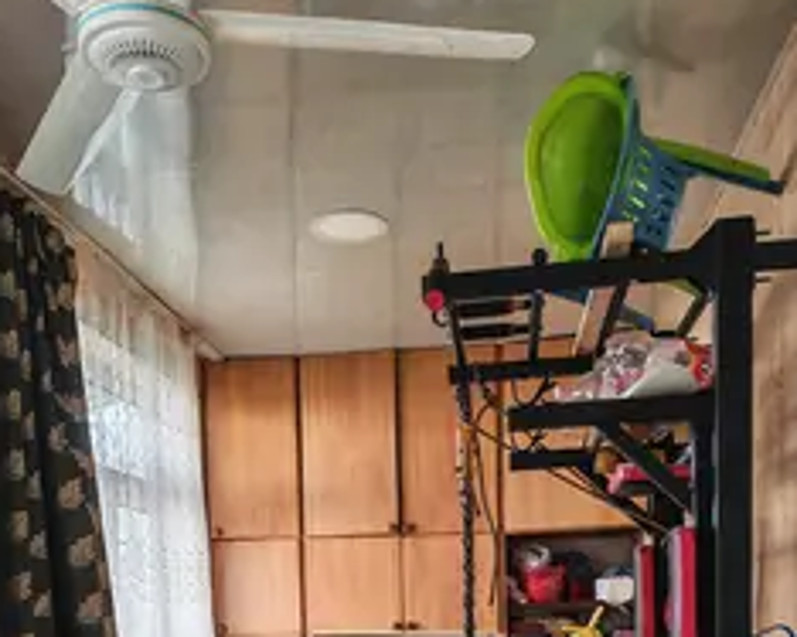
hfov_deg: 45.8
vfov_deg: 33.4
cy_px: 671
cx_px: 381
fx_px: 943
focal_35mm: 40
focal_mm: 6.12
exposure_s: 1/50
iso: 200
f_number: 1.9
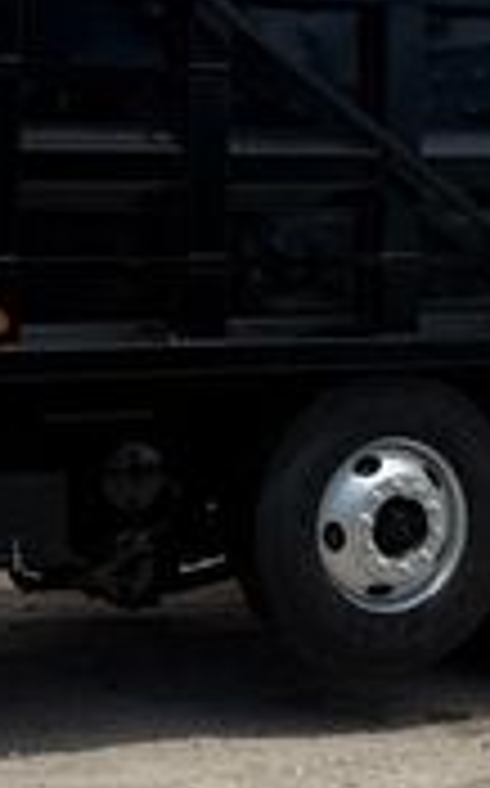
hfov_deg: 13.9
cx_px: 45
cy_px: 324
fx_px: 1992
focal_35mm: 93
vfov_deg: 22.3
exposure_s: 1/10309
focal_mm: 6.76
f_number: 1.78
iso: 80
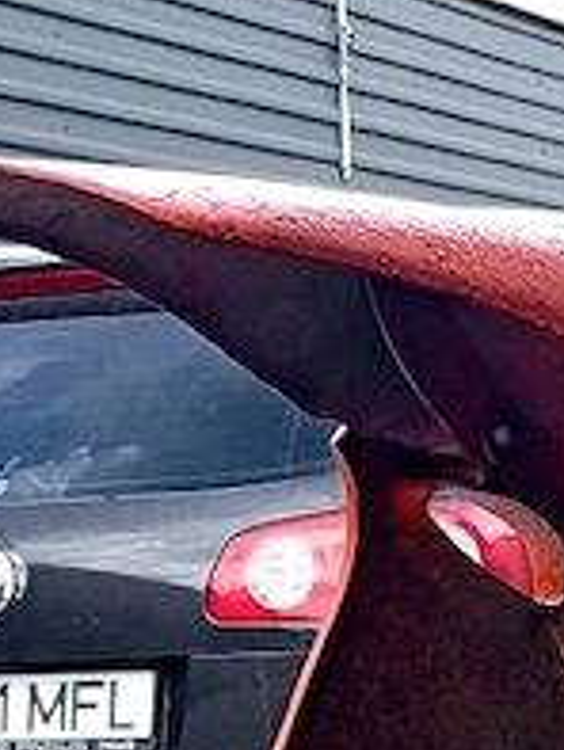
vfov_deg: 11.4
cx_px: 816
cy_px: 1155
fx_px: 3602
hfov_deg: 8.8
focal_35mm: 166
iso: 53
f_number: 1.8
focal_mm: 3.84
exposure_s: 1/270
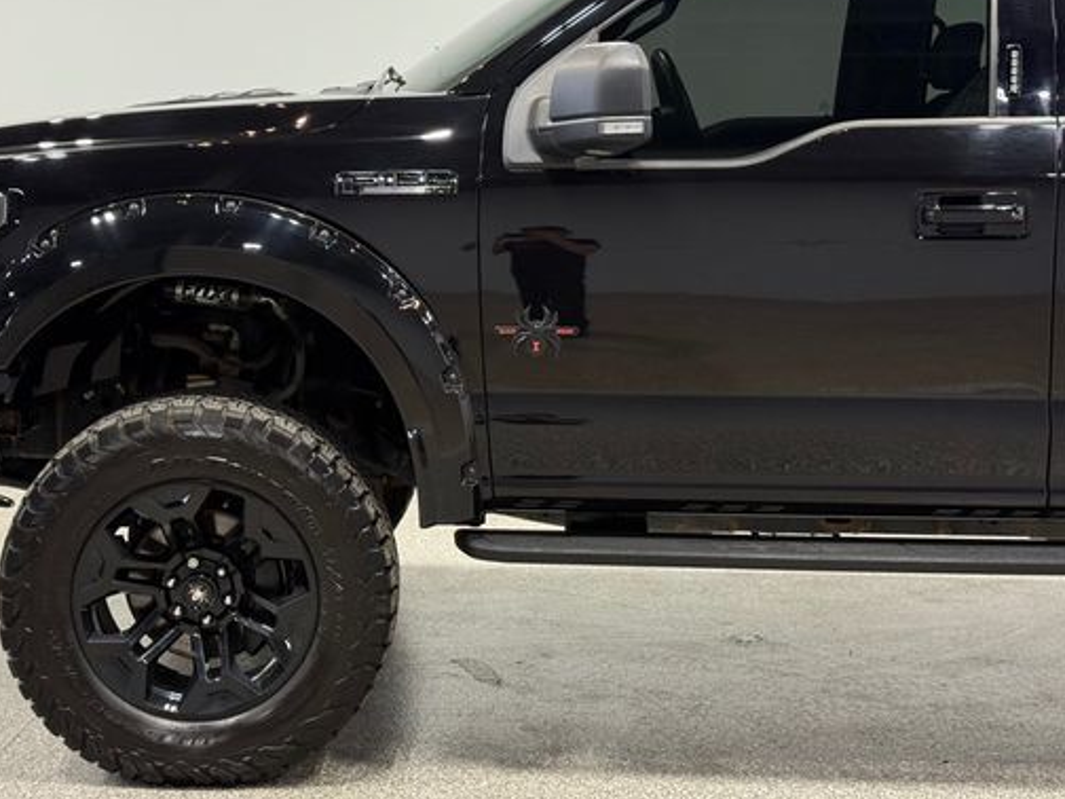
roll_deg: -0.7
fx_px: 1877
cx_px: 425
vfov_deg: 24.0
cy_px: 306
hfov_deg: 31.6
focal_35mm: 61
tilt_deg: -5.5
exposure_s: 1/120
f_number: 1.78
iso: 64
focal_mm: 6.76
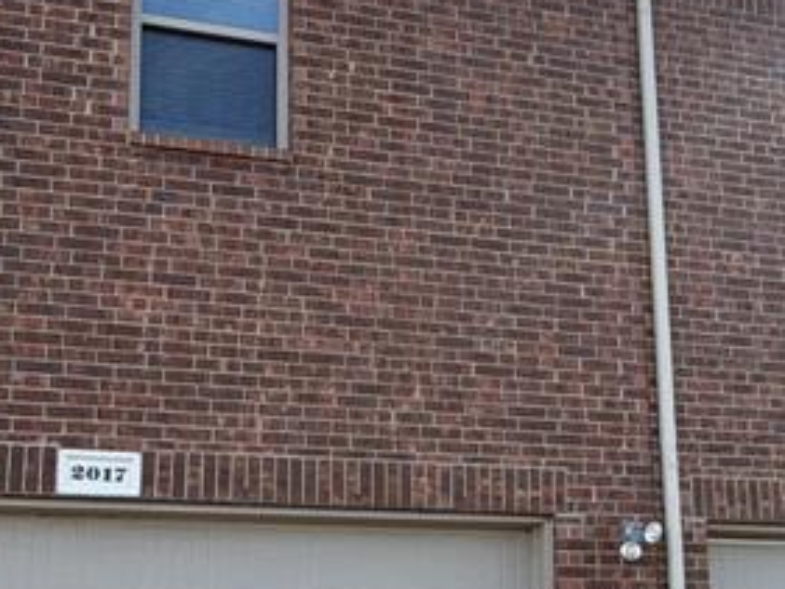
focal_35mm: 51
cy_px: 497
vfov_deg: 27.8
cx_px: 366
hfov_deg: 37.5
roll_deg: +0.4
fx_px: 1157
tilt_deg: +9.8
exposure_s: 1/502
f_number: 2.2
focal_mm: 2.22
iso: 40
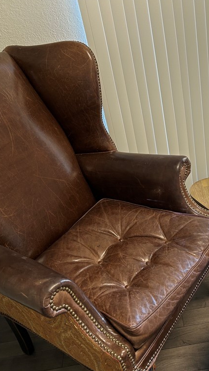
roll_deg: +8.7
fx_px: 375
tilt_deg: -31.2
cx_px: 166
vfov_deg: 52.8
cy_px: 185
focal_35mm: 38
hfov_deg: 30.5
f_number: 1.5
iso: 80
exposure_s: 1/60
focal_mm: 5.7
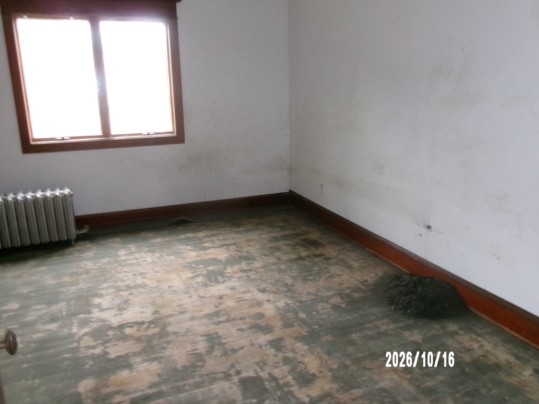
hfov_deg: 63.4
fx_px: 436
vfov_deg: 49.7
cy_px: 202
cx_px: 270
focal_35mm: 28
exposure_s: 1/34
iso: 400
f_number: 3.9
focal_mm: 5.1
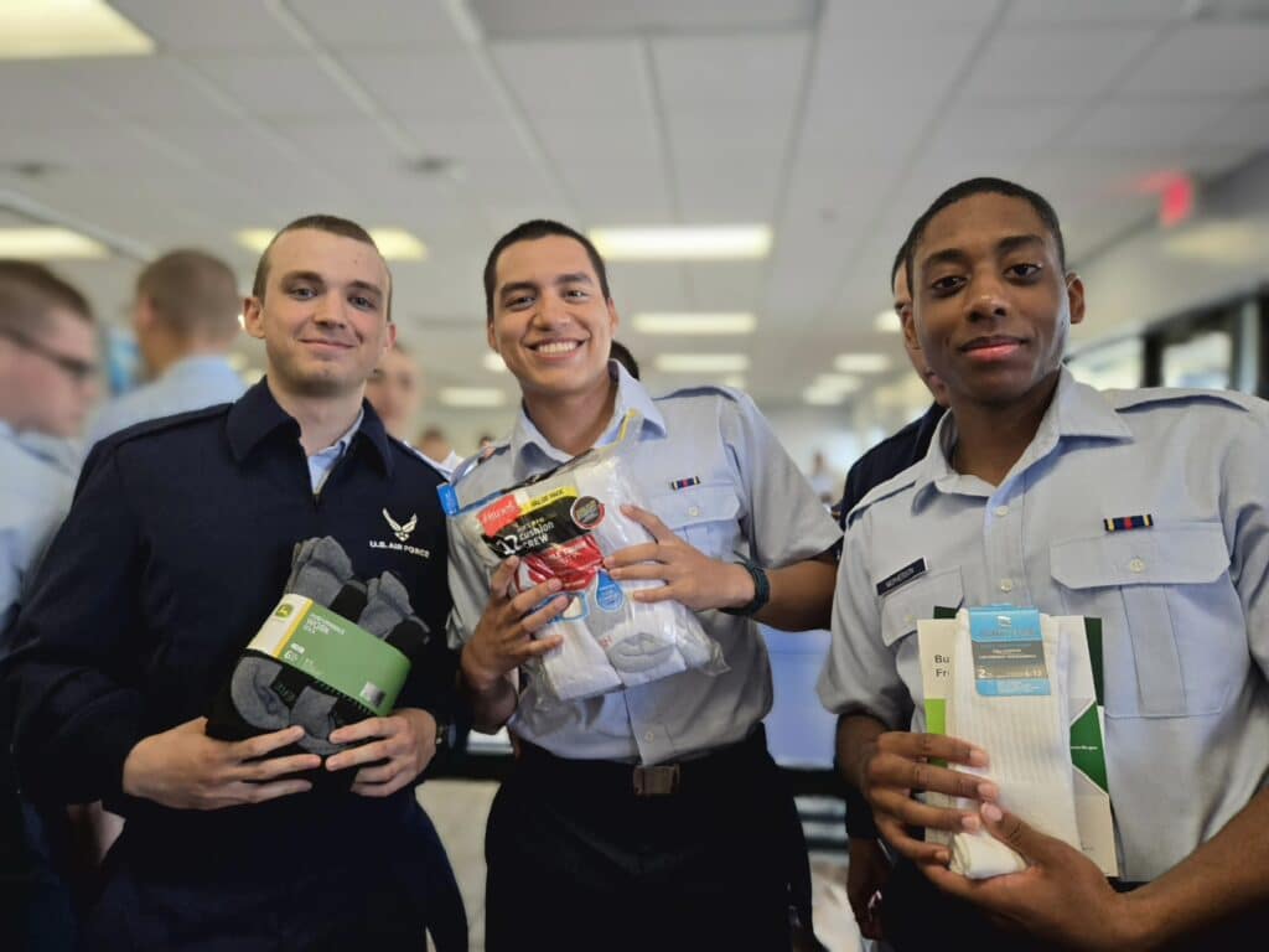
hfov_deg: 73.9
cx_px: 634
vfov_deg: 58.9
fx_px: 843
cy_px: 476
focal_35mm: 23
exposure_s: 1/120
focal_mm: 5.4
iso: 200
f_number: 1.8
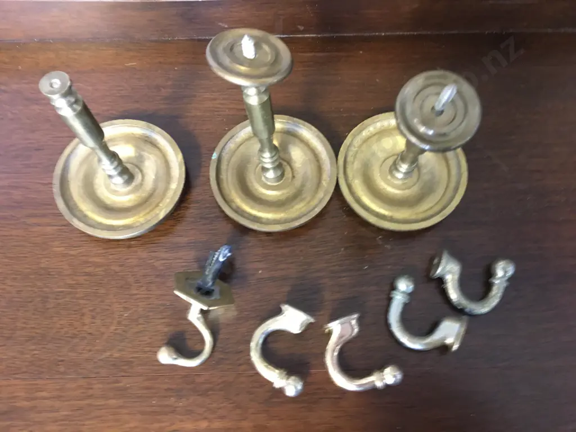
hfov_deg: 61.7
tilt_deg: -69.5
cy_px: 216
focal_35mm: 29
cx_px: 288
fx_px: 483
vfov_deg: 48.2
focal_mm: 4.15
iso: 100
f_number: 2.2
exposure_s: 1/4
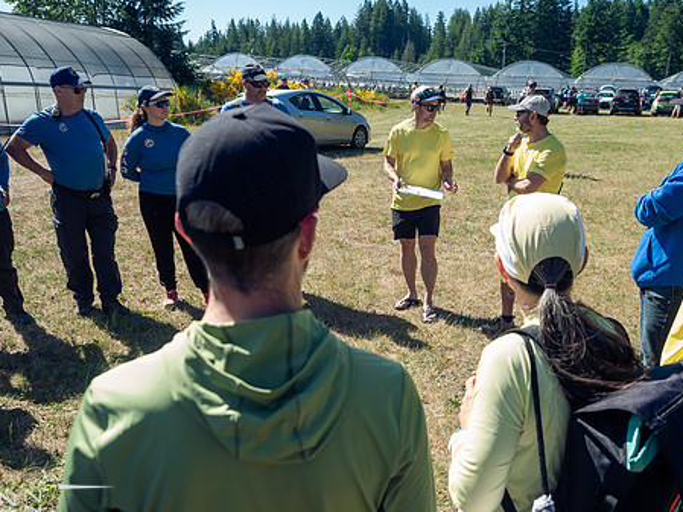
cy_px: 320
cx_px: 415
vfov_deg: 45.1
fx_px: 612
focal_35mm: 31
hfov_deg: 57.8
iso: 100
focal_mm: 12
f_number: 2.8
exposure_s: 1/1000
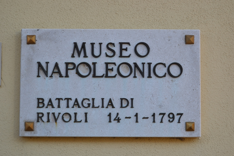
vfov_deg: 16.6
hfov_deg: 24.6
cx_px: 117
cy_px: 78
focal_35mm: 82
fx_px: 536
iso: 320
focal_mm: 55
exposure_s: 1/125
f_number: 5.6
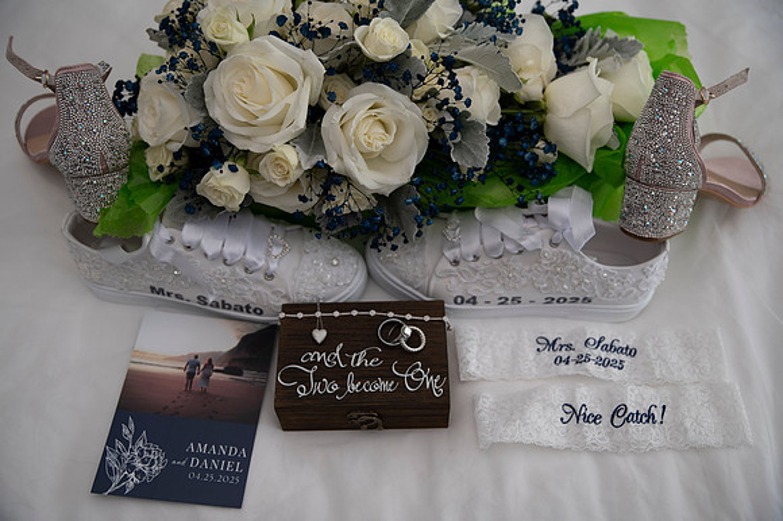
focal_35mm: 36
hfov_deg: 53.2
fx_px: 783
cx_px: 392
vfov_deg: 36.8
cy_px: 260
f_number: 2.8
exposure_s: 1/640
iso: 400
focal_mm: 36
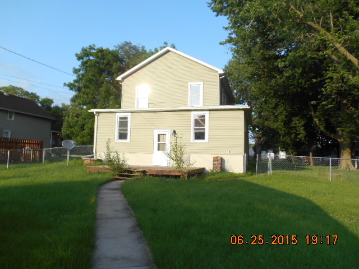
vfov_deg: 53.1
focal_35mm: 26
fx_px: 270
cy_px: 134
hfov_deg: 67.3
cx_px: 180
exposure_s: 1/400
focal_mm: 4.7
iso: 80
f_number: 3.4
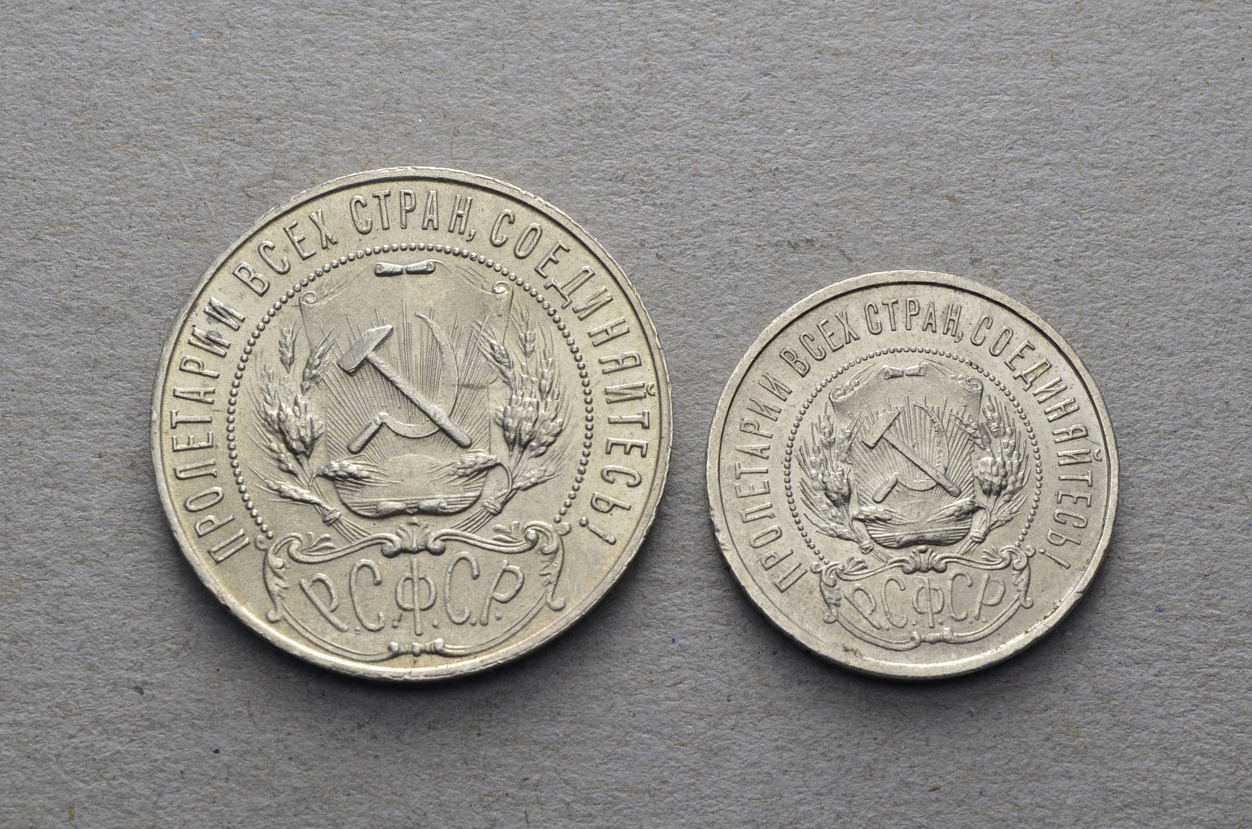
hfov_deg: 24.7
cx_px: 626
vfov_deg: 16.5
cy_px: 414
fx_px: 2863
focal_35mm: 82
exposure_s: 1/250
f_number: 14
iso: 400
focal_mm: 55
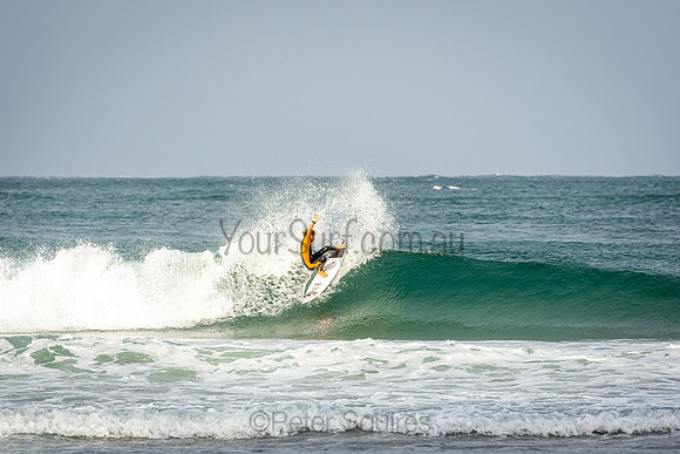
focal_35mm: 300
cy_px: 227
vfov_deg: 4.6
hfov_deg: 6.9
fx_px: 5668
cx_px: 340
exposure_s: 1/1250
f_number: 5.6
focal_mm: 200
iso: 200
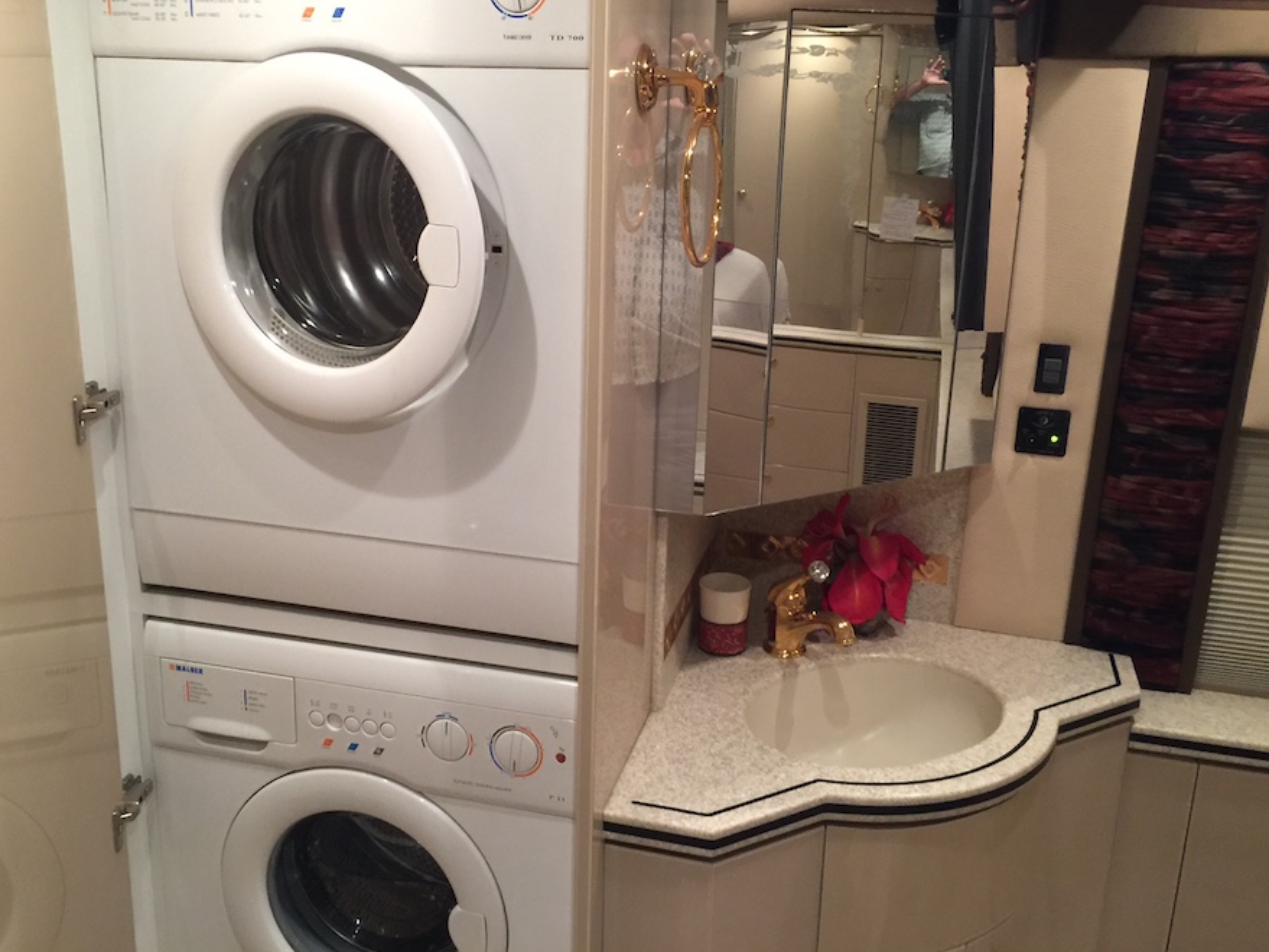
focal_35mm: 33
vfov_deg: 42.9
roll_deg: -1.8
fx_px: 1210
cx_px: 588
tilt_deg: -13.7
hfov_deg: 55.3
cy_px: 428
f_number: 2.2
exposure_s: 1/4
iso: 64
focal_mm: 4.15
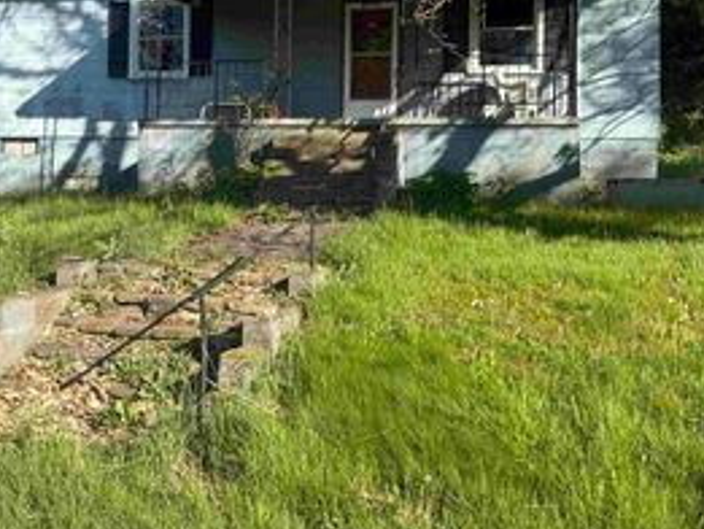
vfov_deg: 31.0
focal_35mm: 46
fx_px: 936
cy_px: 136
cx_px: 283
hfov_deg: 41.0
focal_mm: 6.76
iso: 80
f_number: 1.78
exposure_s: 1/1949
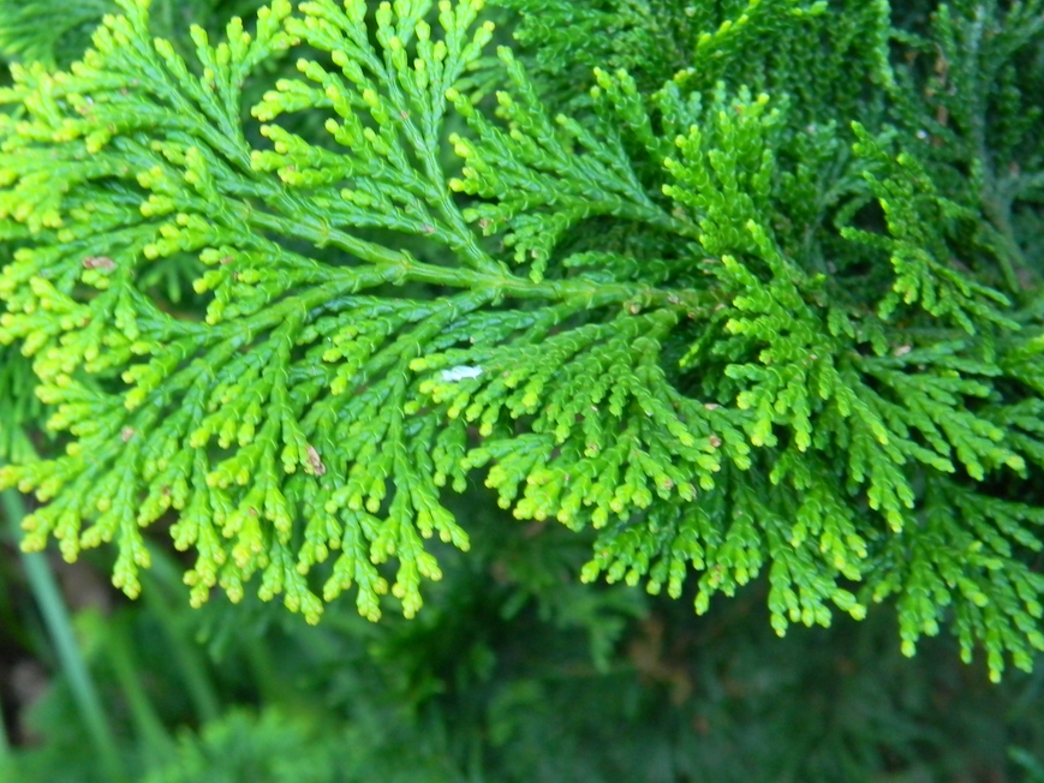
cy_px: 336
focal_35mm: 66
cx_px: 472
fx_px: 1991
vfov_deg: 22.2
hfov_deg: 29.4
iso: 301
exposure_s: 1/30
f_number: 4.1
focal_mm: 10.1
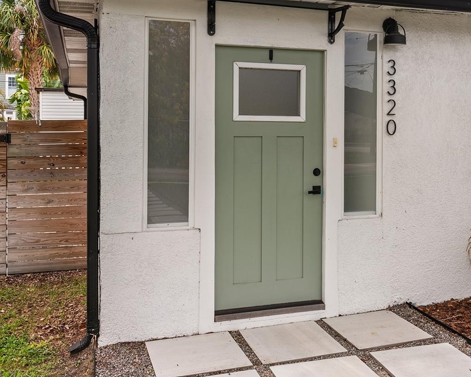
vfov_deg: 39.9
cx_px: 270
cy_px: 143
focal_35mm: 37
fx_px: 516
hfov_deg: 48.9
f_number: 8
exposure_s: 1/30
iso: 100
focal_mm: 25
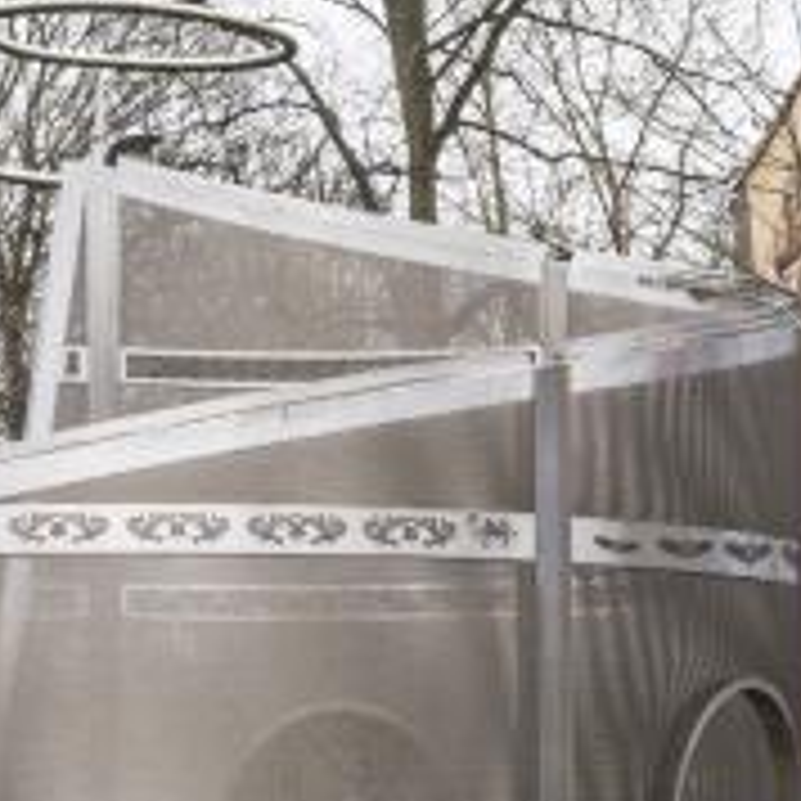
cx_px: 909
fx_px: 3560
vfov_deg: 12.5
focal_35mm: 136
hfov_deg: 12.6
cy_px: -225
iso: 64
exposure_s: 1/15
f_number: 10
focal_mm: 19
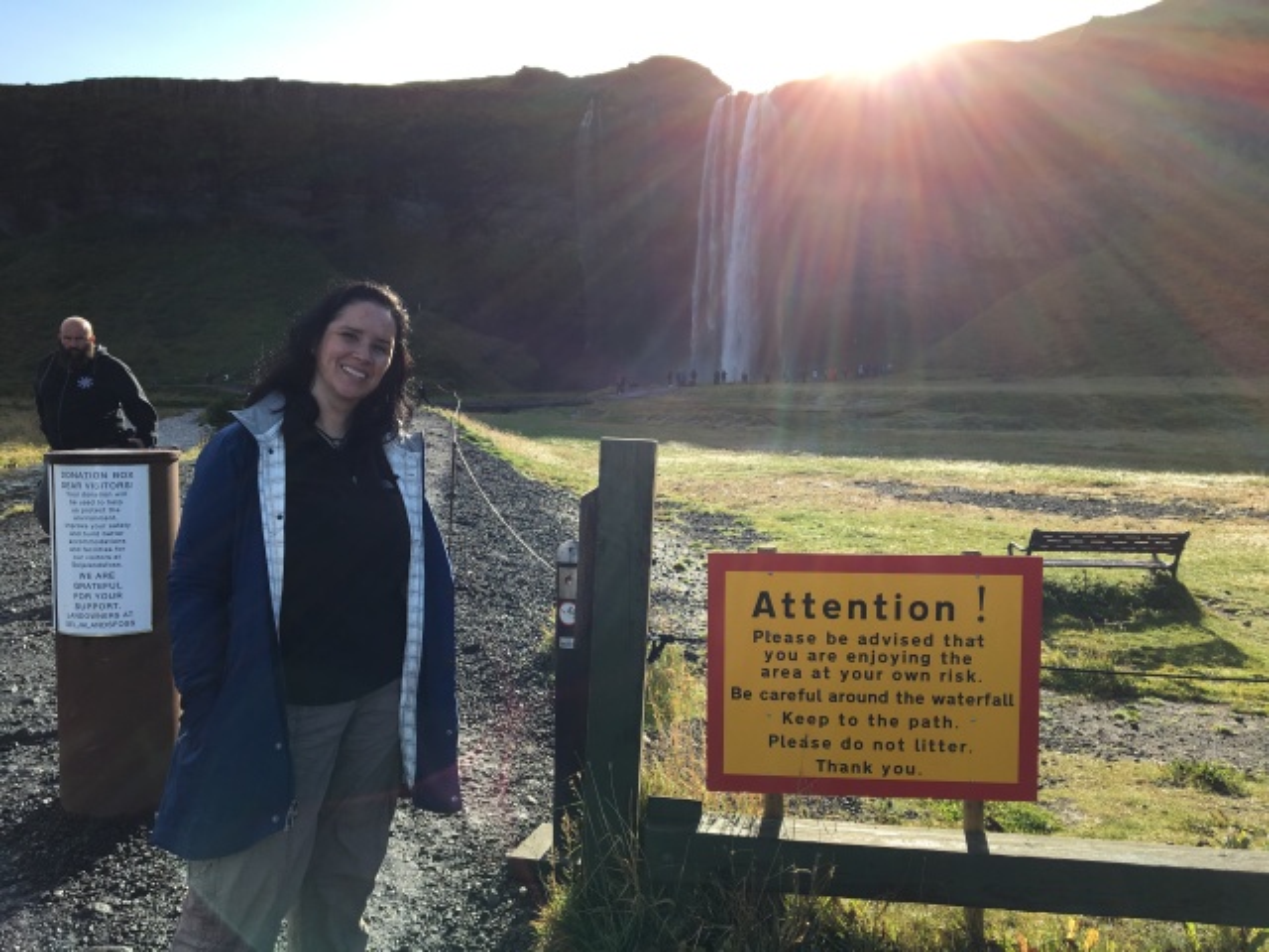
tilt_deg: -4.8
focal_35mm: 29
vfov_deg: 48.2
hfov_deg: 61.7
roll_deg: +0.3
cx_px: 634
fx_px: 1063
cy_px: 476
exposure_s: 1/916
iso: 25
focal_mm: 4.15
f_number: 2.2
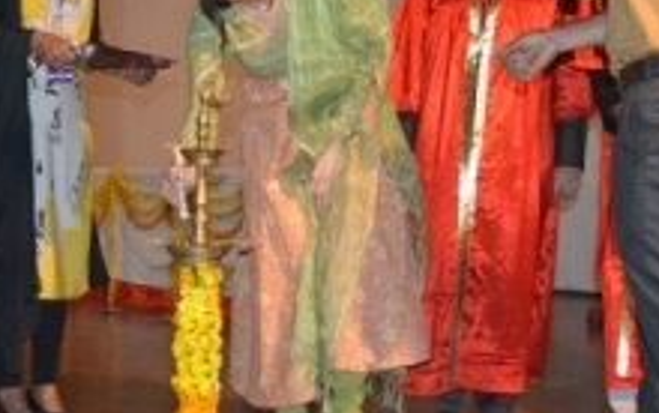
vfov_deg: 17.4
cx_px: 270
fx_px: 1348
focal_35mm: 75
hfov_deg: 27.4
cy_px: 150
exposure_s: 1/60
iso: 1250
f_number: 4
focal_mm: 24
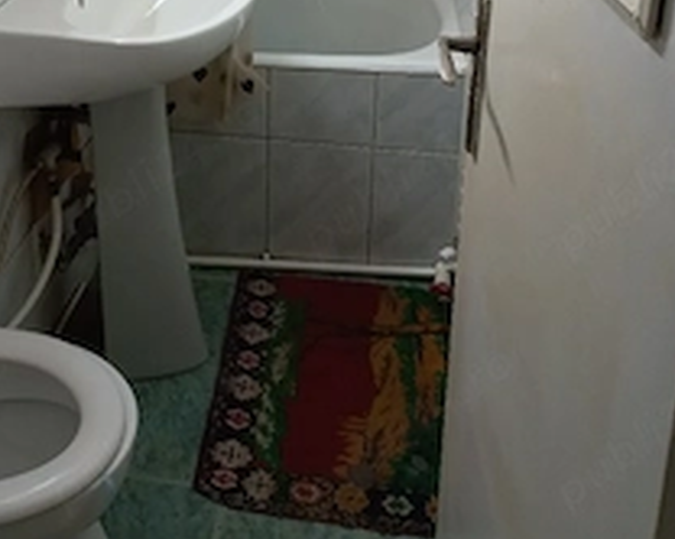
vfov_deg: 29.2
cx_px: 221
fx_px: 938
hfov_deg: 39.1
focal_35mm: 47
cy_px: -39
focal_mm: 4.6
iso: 100
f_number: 1.8
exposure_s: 1/50
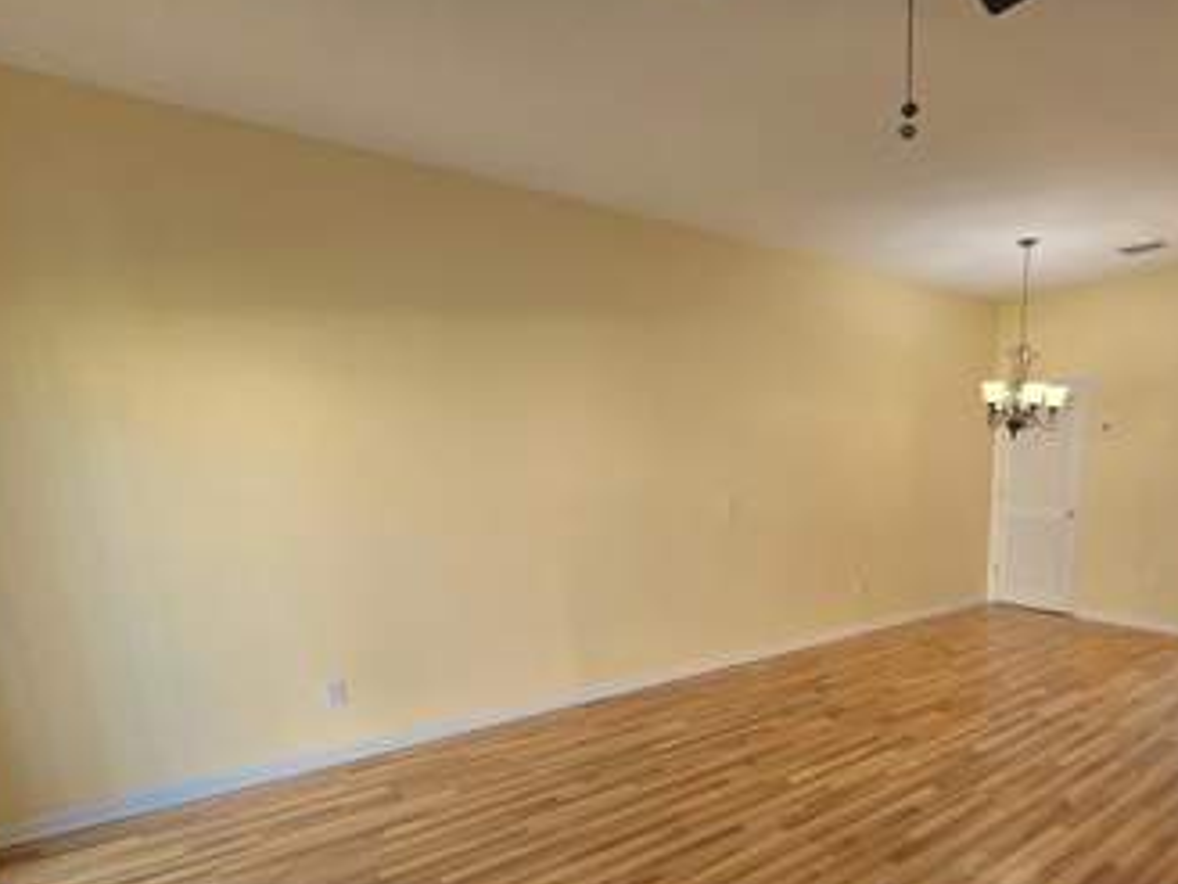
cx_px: 815
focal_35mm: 19
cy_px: 606
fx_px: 647
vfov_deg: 66.4
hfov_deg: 80.9
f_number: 2.2
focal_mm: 2.2
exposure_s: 1/60
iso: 64
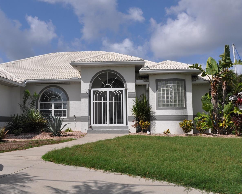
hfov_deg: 52.7
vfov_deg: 43.3
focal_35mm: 34
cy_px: 89
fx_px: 244
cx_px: 108
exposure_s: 1/500
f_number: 11
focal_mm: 18
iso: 200
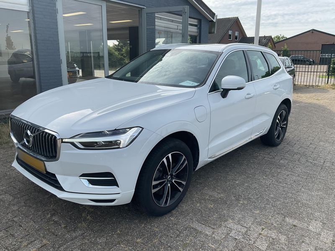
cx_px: 168
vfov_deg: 48.2
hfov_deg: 61.7
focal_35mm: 29
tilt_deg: -11.4
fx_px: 281
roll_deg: +1.3
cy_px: 126
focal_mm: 3
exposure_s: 1/1250
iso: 16
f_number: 1.8
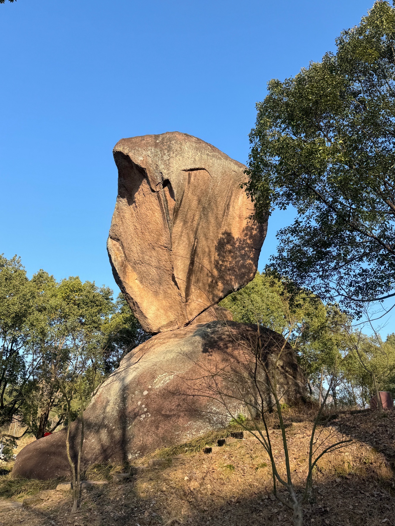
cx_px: 208
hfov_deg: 51.3
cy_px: 262
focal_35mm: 27
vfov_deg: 65.3
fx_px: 411
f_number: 1.78
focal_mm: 6.86
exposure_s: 1/1366
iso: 80
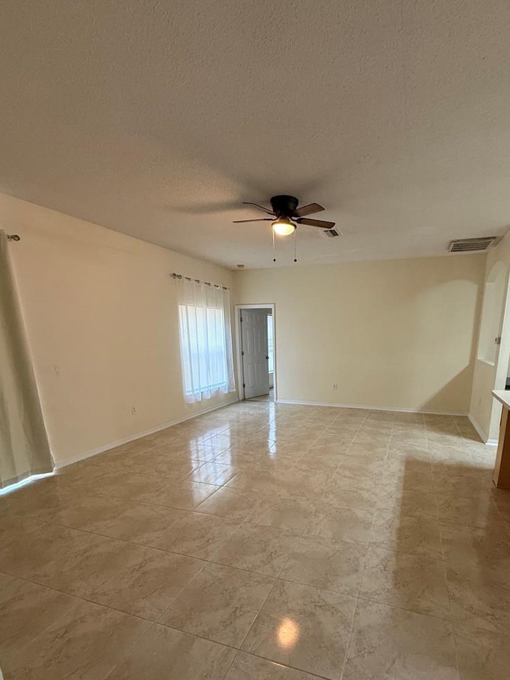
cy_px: 410
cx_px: 301
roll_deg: -1.1
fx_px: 334
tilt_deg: -12.0
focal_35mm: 17
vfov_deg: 89.8
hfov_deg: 74.1
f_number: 2.2
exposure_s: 1/60
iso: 320
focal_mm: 2.22
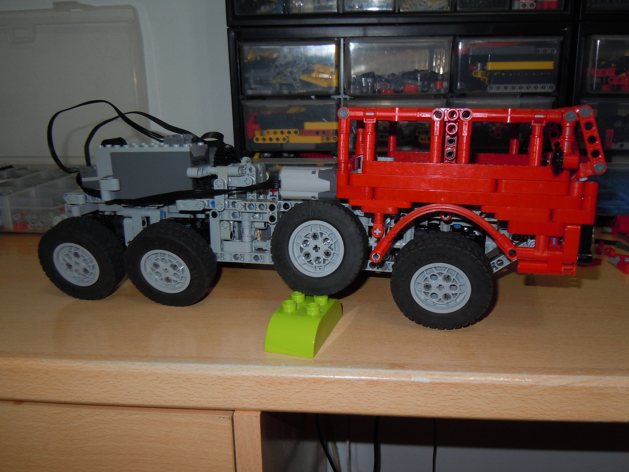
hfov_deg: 60.0
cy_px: 236
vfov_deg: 46.8
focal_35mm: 30
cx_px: 314
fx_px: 545
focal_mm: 5.4
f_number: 3.5
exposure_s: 1/30
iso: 200
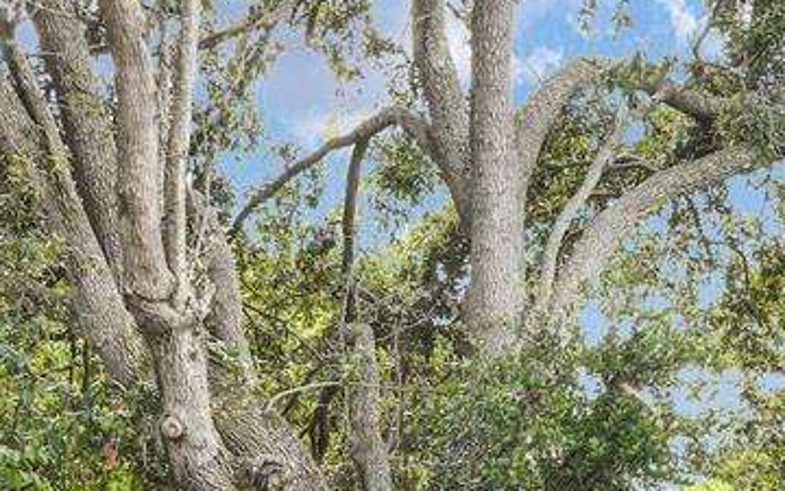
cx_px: 648
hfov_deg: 23.7
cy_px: 766
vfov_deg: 14.1
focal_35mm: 86
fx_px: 1840
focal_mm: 19
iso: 200
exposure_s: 1/30
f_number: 11
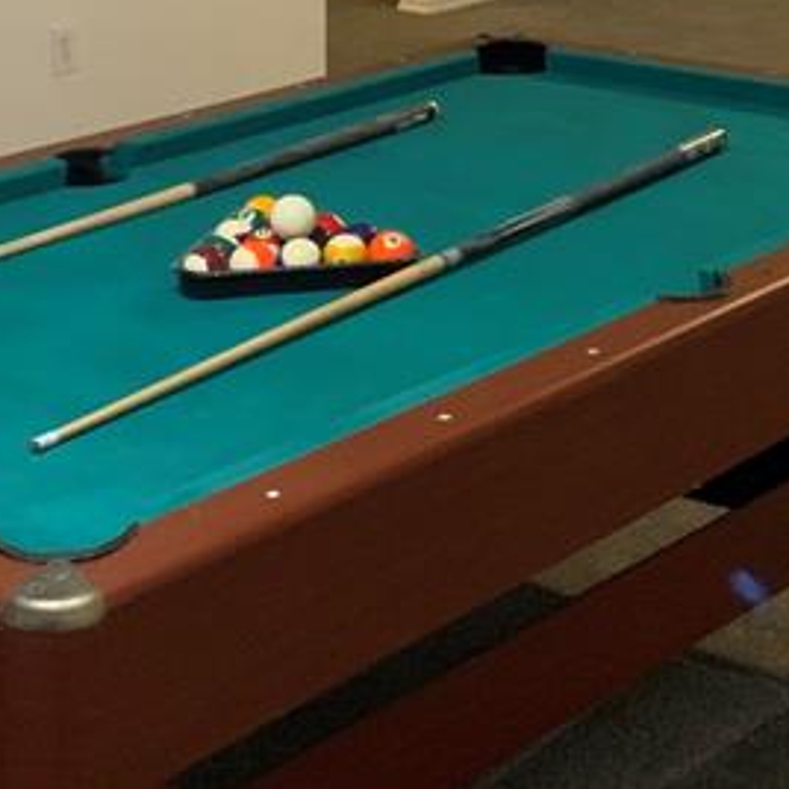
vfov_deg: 16.9
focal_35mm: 98
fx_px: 2527
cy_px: -171
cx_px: 377
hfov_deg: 17.7
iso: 200
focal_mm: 3
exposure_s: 1/60
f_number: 1.8
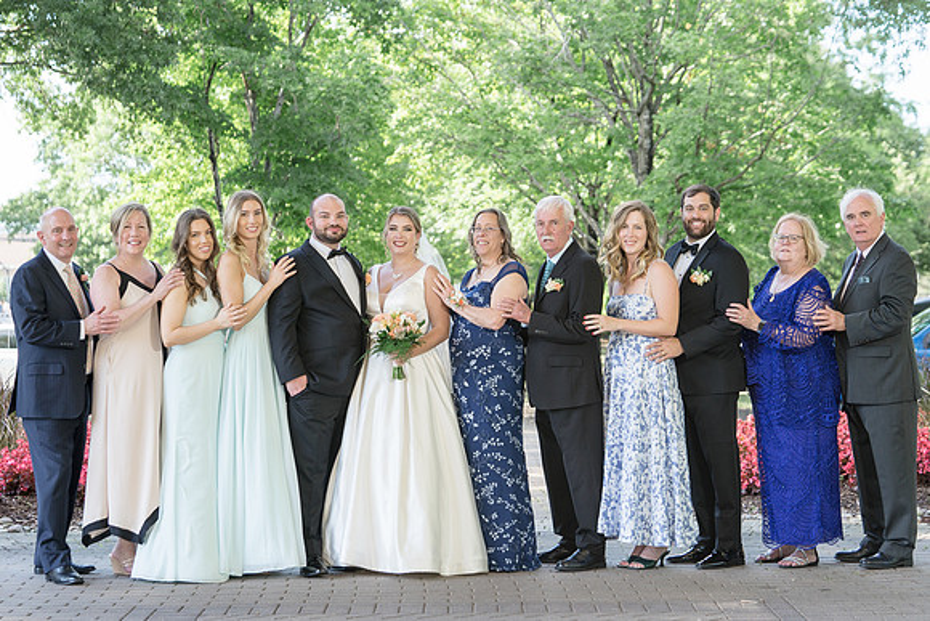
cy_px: 297
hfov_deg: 26.2
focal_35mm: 77
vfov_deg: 17.6
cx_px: 470
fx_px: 2001
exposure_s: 1/200
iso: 200
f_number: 4
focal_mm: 72
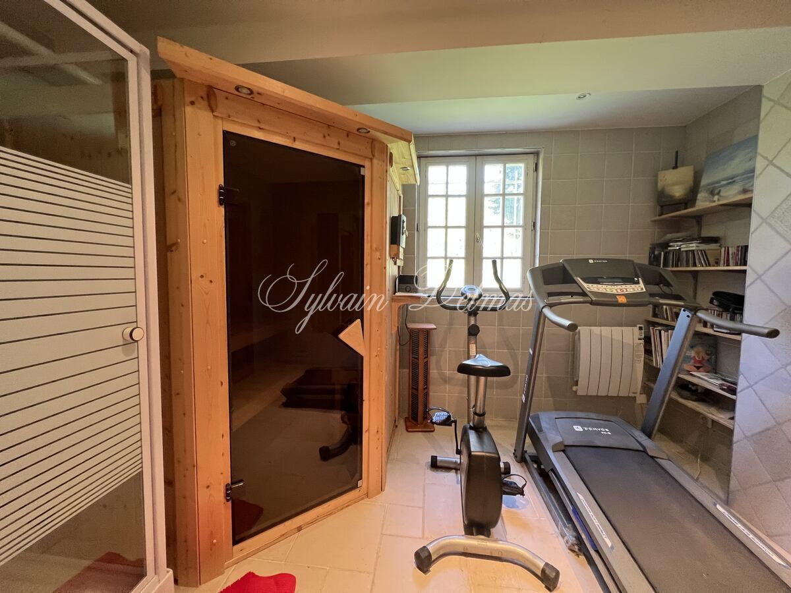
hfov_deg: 106.2
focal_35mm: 13
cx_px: 396
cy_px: 296
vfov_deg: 89.9
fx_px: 297
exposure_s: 1/50
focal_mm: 1.57
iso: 320
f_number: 1.8
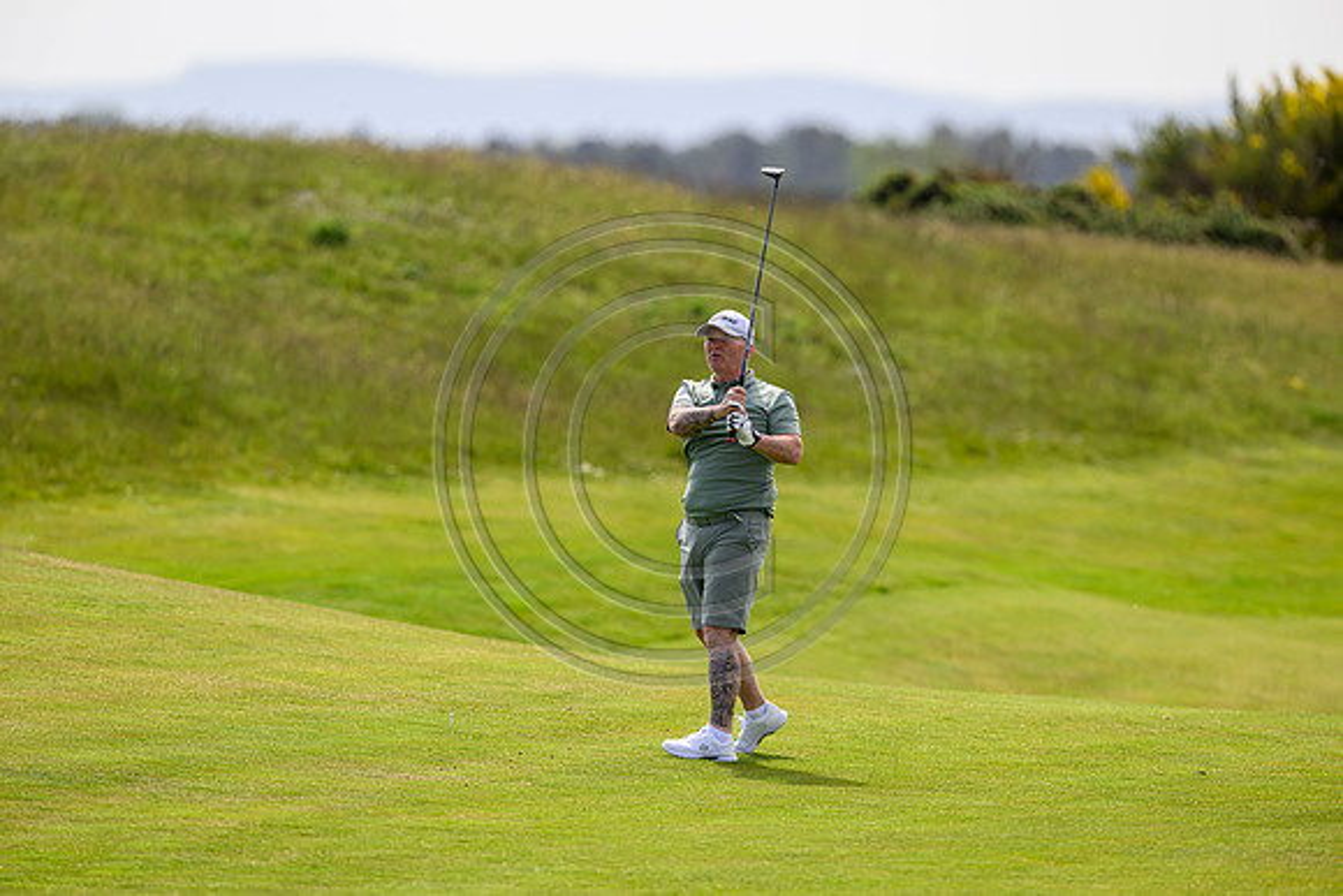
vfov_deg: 3.4
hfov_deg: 5.2
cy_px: 448
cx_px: 672
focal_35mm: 400
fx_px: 14925
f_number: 4
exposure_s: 1/3200
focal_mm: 400
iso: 500
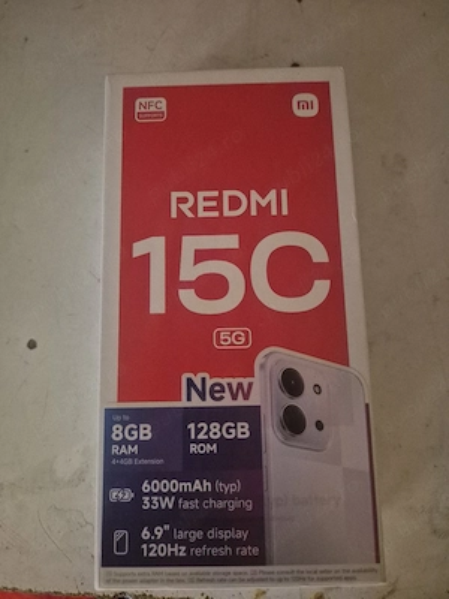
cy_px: 300
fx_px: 398
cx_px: 224
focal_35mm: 23
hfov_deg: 58.9
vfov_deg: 73.9
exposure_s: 1/100
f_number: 1.8
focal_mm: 5.4
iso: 2500
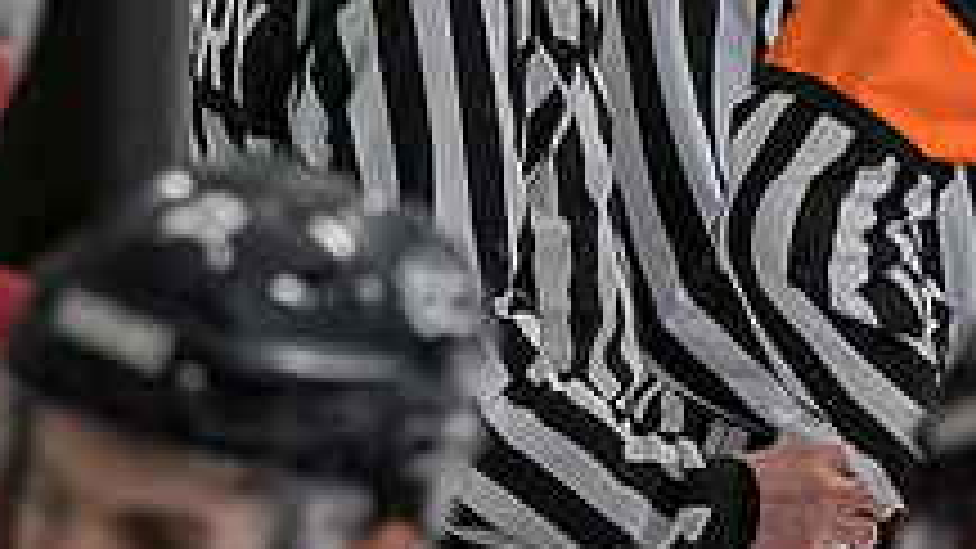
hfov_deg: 3.3
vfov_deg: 1.8
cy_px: -183
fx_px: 17001
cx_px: 917
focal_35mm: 657
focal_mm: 116
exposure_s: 1/800
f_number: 3.2
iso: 1600
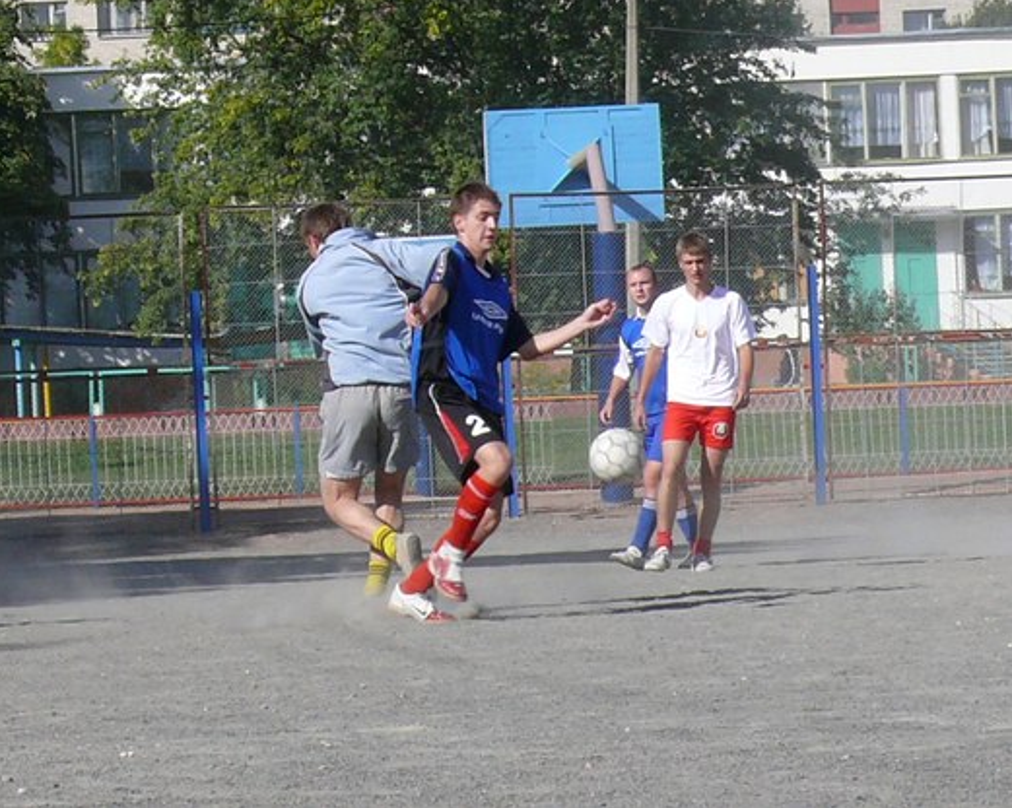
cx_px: 474
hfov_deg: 18.0
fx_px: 3202
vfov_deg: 14.4
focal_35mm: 107
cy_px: 403
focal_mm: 13.4
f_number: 6.3
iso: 100
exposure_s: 1/500
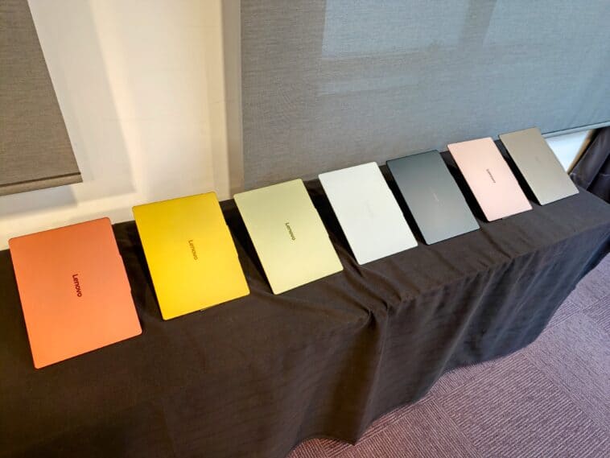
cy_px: 229
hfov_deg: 73.9
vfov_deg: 58.9
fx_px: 405
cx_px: 305
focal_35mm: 23
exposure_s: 1/61
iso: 500
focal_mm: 7.73
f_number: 3.5
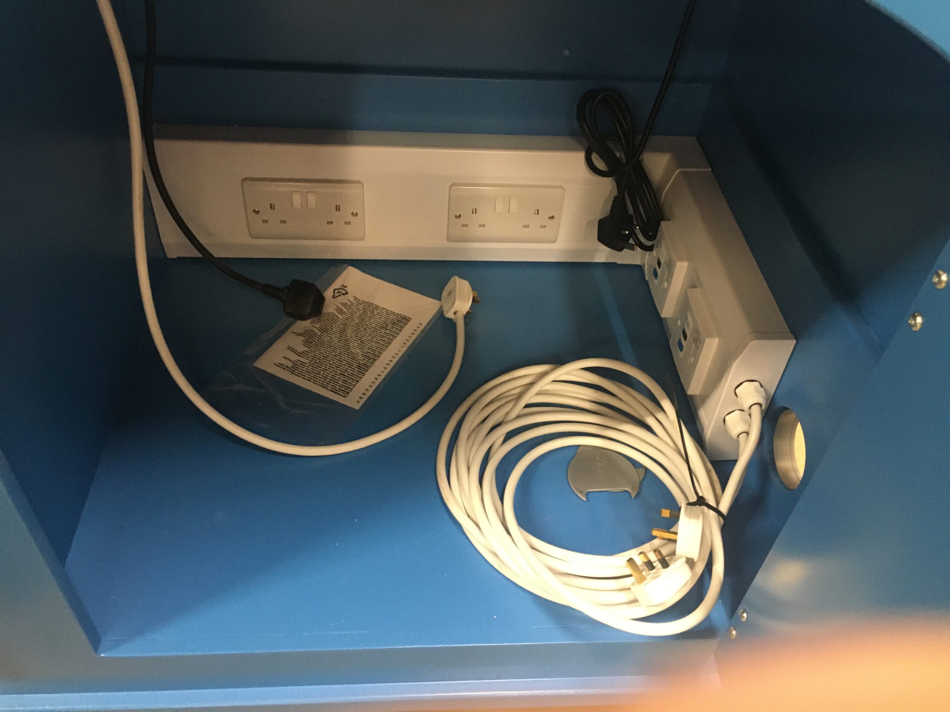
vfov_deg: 48.2
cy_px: 356
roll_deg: -5.7
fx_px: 796
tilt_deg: -43.4
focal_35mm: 29
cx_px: 475
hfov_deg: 61.7
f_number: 2.2
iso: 200
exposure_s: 1/25
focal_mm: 4.15
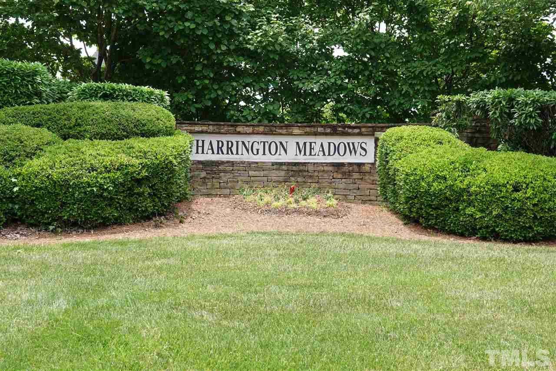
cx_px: 278
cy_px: 186
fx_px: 942
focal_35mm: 61
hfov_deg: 32.9
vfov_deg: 22.3
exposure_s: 1/250
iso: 100
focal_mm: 22.19
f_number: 4
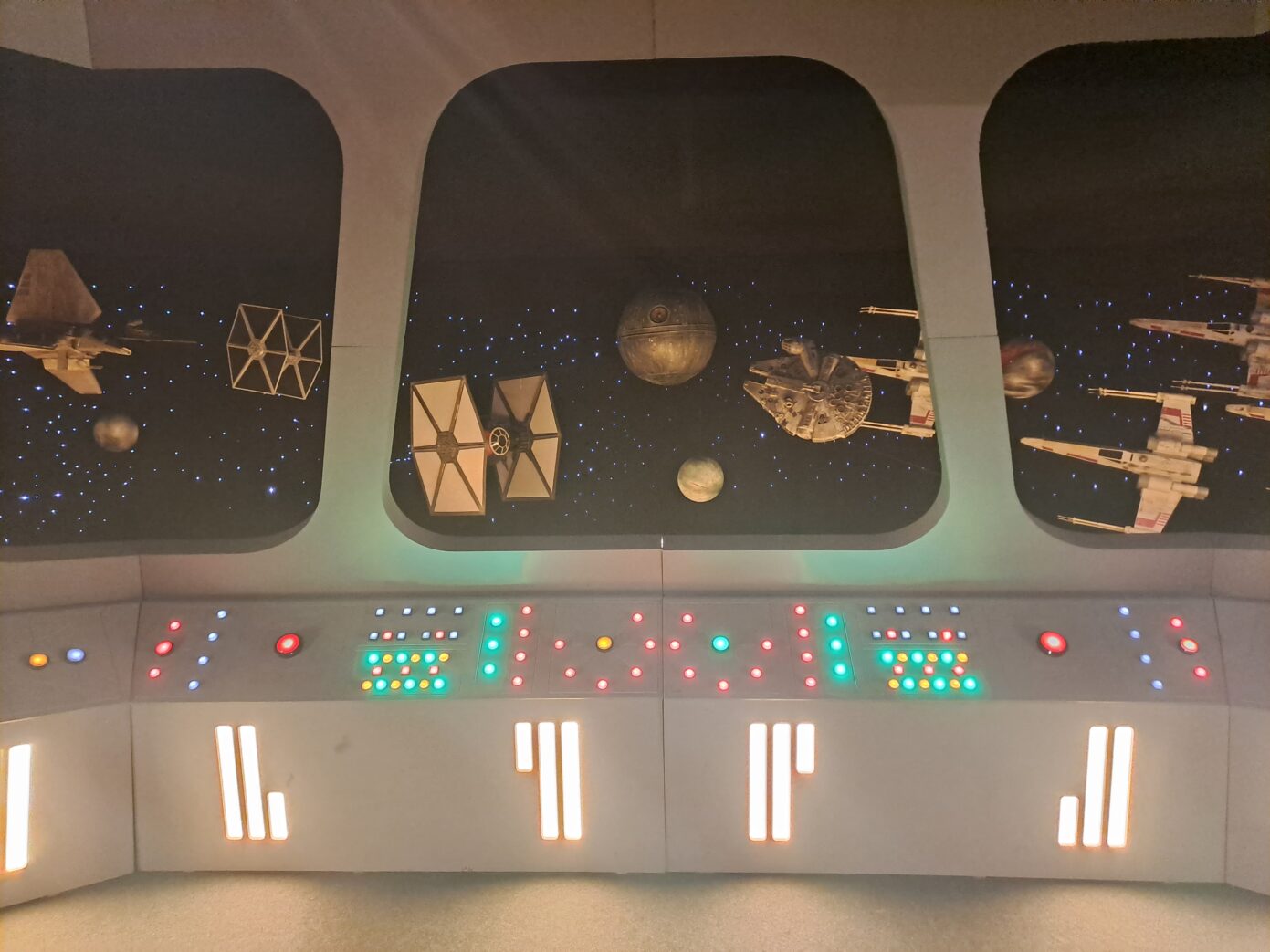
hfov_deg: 69.4
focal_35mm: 25
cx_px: 635
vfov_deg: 54.9
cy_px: 476
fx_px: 917
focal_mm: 4.65
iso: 800
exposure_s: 1/20
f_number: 1.8
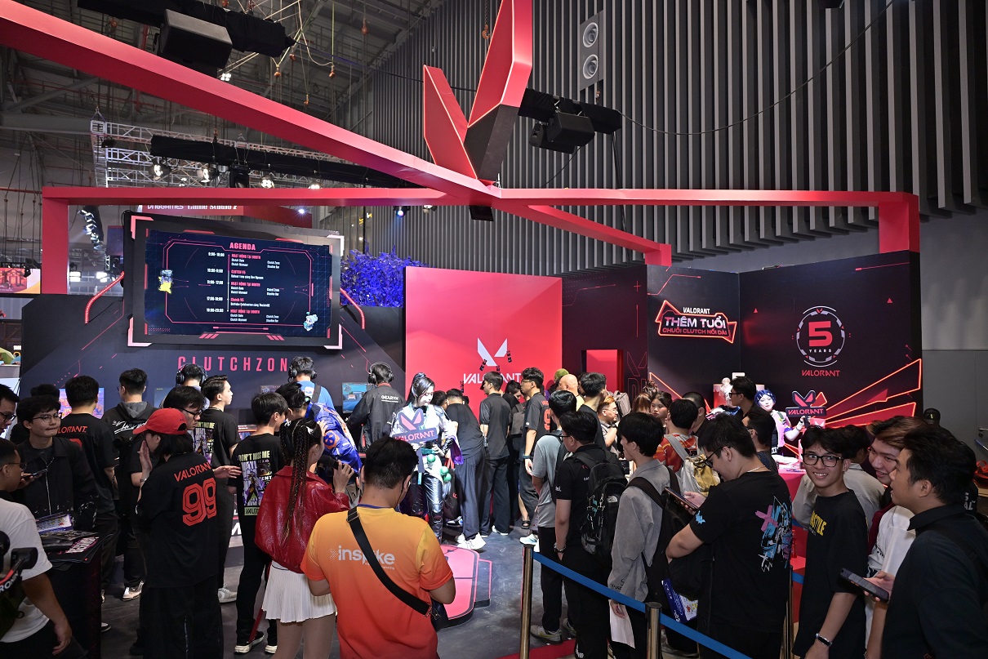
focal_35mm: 24
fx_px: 659
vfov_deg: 53.1
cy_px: 330
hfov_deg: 73.7
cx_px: 494
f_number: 4
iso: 640
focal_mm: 24
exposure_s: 1/160
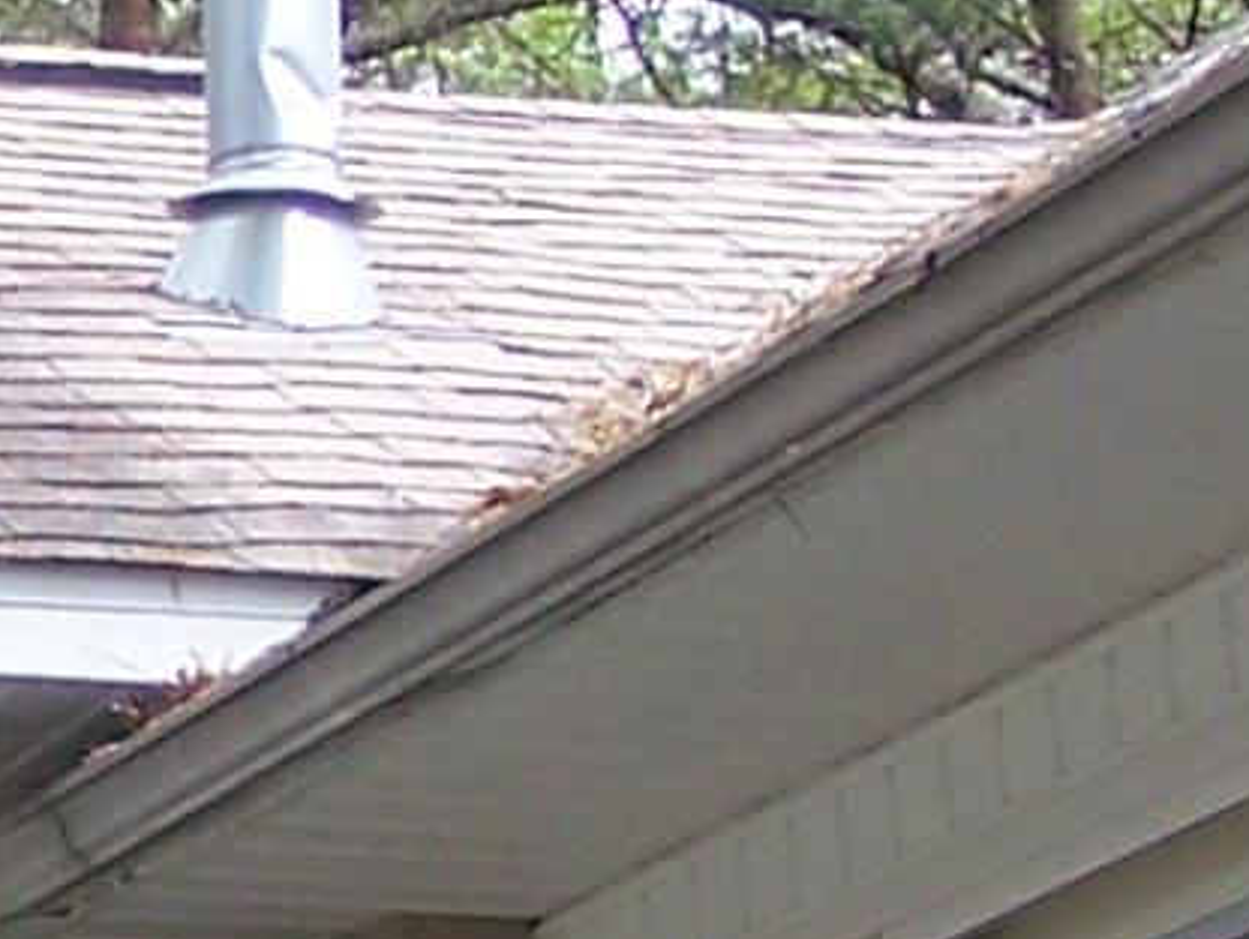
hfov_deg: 7.1
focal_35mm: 274
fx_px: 9898
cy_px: 810
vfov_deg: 5.4
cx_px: -739
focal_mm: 6.3
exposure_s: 1/200
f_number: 2.8
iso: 80
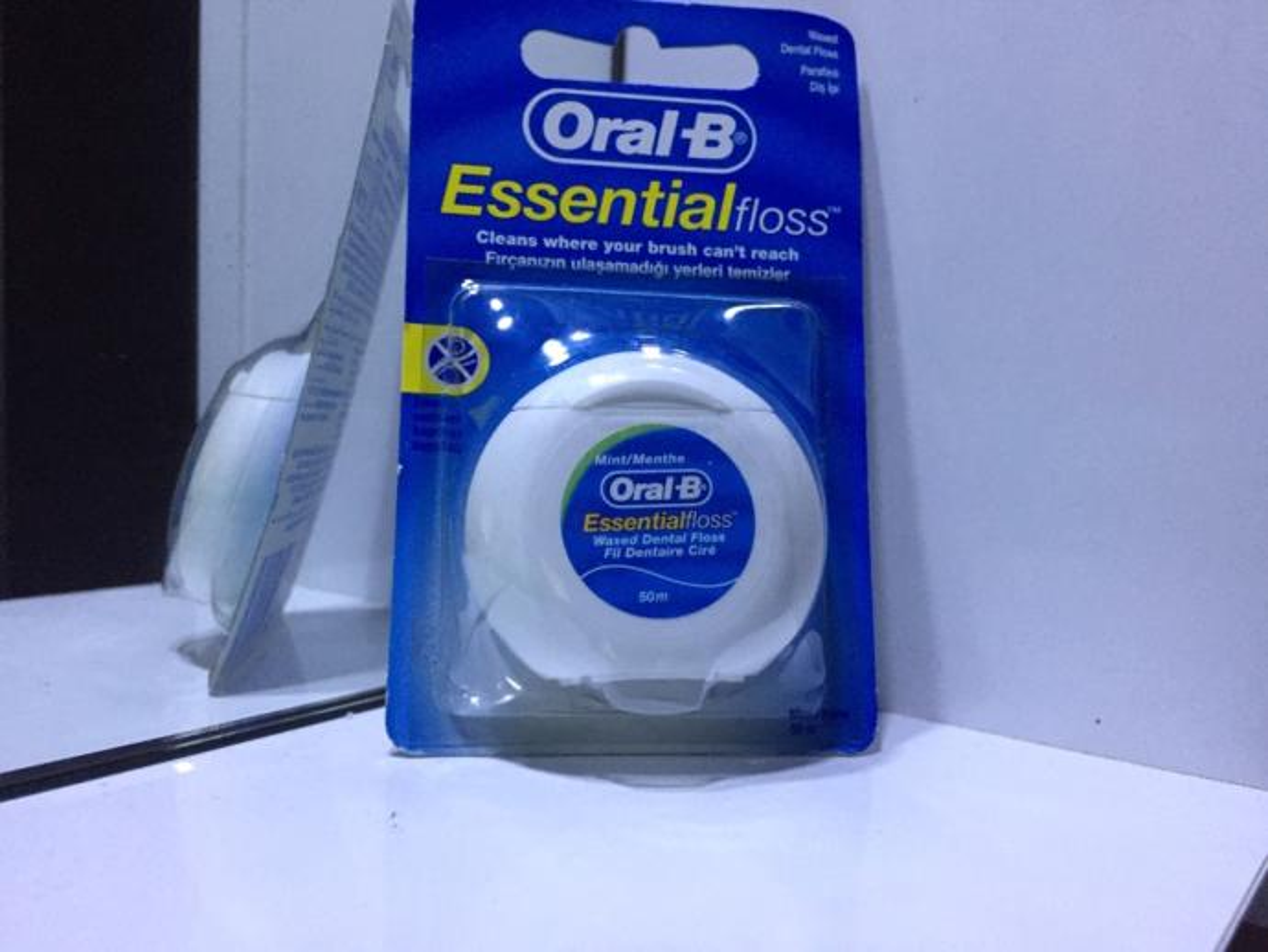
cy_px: 476
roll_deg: -2.0
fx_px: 1063
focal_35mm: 29
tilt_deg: -4.4
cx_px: 634
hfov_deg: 61.6
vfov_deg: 48.3
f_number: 2.2
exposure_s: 1/20
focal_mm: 4.15
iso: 250
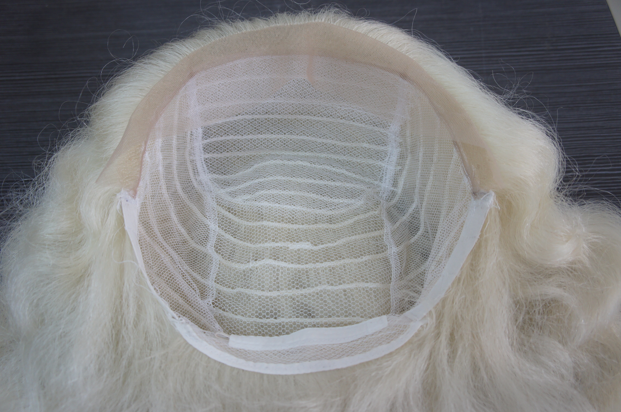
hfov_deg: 55.2
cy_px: 206
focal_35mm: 34
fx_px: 594
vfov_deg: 38.3
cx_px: 310
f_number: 4
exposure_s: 1/40
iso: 400
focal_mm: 23
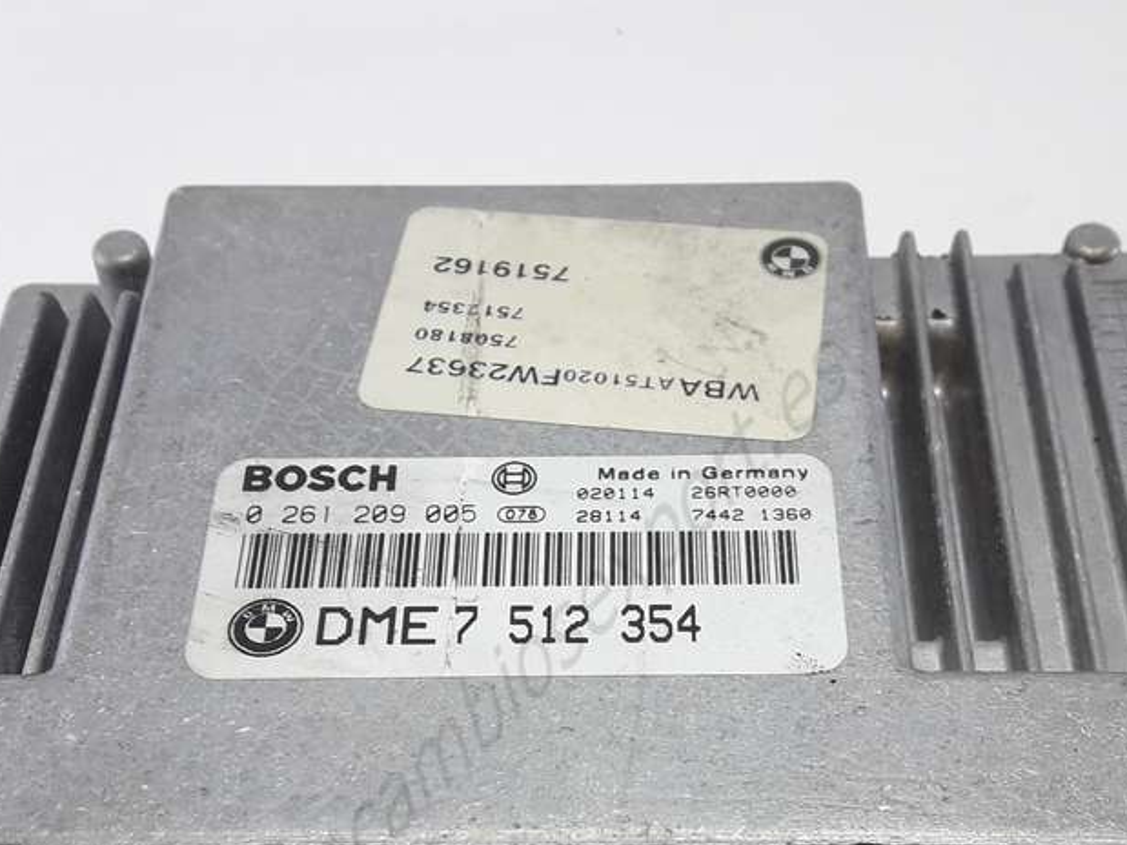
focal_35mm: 56
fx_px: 1823
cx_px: 575
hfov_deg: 34.4
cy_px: 625
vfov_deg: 25.8
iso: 50
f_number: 1.9
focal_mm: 3.7
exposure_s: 1/50
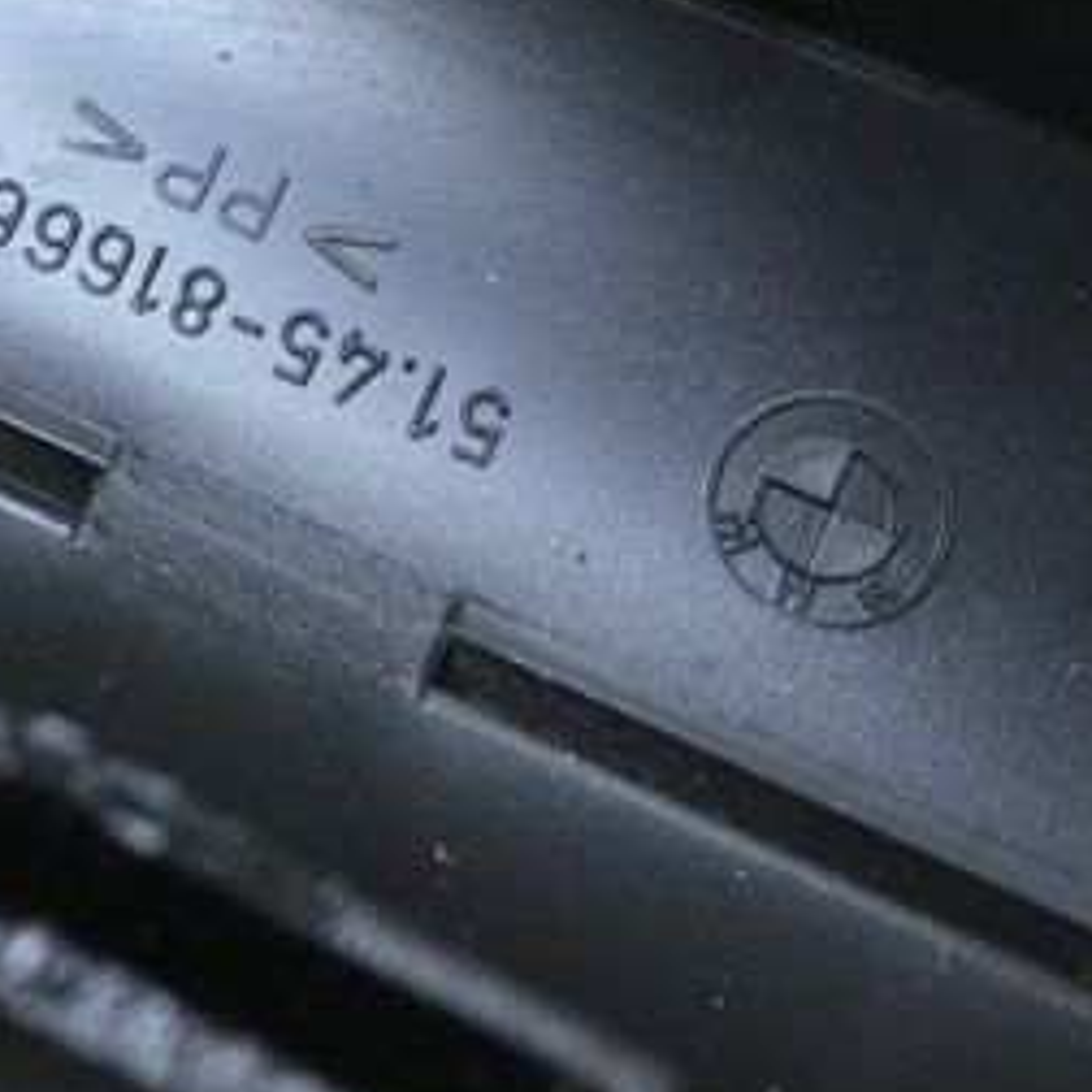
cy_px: 314
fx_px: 2320
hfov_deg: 24.3
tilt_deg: -47.7
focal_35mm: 65
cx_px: -178
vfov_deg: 26.2
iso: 125
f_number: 2.2
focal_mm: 4.15
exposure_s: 1/33
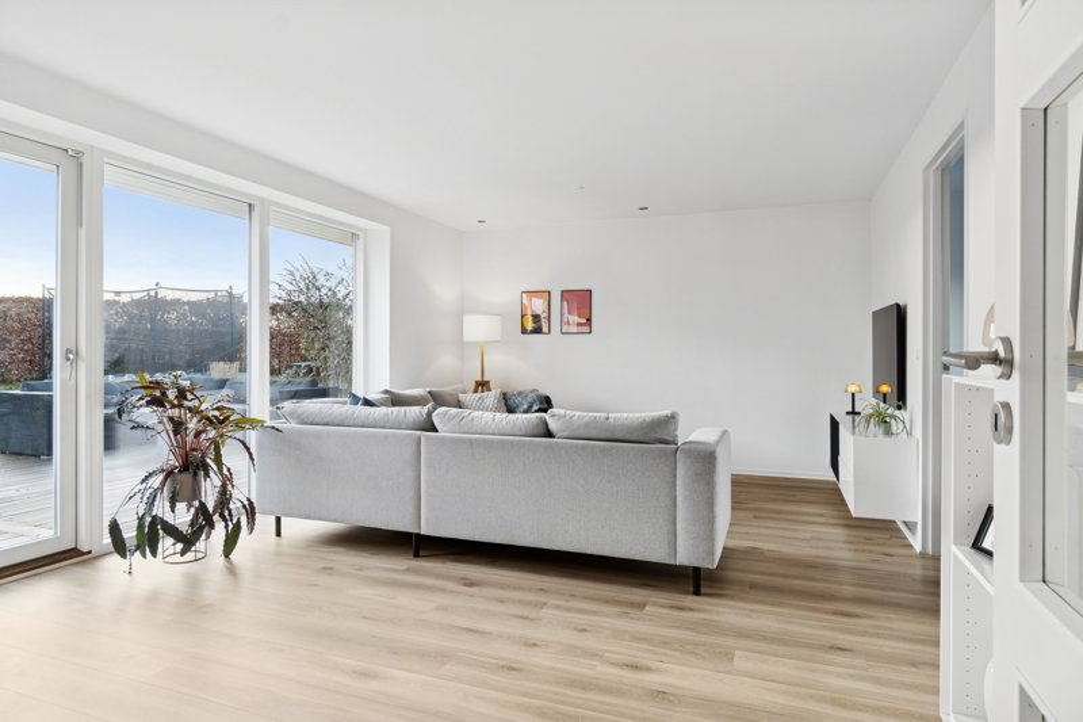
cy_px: 361
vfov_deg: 59.5
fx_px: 632
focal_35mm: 21
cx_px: 542
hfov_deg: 81.2
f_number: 8
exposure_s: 1/15
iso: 200
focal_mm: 14
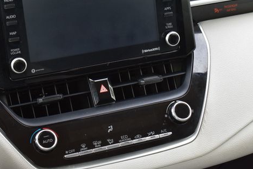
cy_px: 59
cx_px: 135
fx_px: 791
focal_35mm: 113
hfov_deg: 18.2
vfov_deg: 12.1
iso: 400
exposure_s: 1/60
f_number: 8
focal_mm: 55
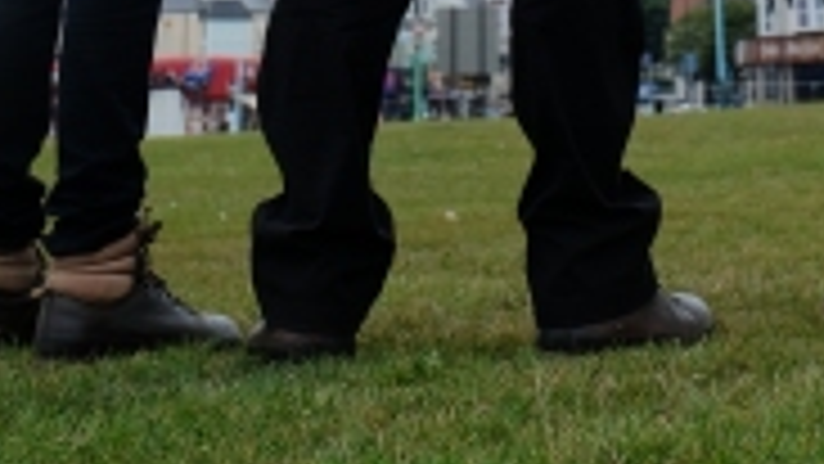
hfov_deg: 20.6
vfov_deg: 9.6
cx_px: 581
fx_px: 2251
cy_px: -847
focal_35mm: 103
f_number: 5
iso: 200
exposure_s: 1/400
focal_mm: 20
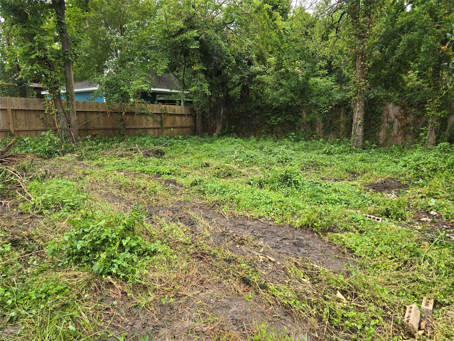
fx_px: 302
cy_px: 170
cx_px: 227
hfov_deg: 73.9
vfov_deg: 58.9
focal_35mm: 23
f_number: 1.7
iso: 25
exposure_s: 1/180
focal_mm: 6.3
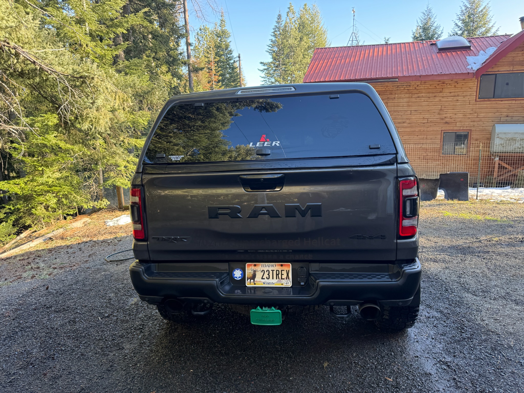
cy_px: 196
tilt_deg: -13.4
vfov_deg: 56.8
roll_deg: +0.8
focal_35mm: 24
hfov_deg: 71.6
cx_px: 262
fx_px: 363
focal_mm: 6.76
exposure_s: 1/144
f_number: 1.78
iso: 80
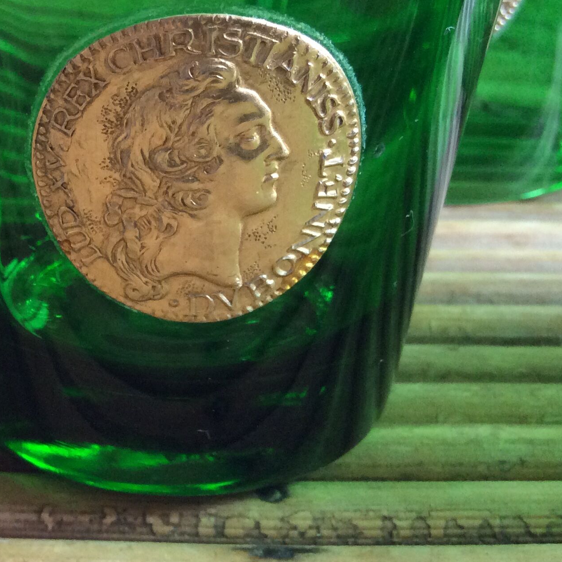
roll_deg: -1.6
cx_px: 138
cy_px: 210
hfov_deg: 29.1
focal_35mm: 58
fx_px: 1065
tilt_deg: -24.3
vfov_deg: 29.4
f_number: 2.4
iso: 160
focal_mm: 3.3
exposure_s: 1/25
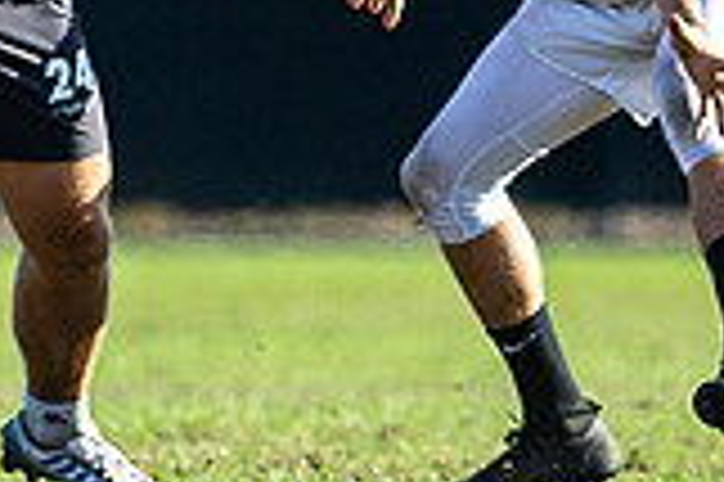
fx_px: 62240
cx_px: 275
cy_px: -119
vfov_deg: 0.4
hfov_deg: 0.7
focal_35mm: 3098
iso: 100
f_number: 3.2
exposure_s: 1/2000
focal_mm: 400
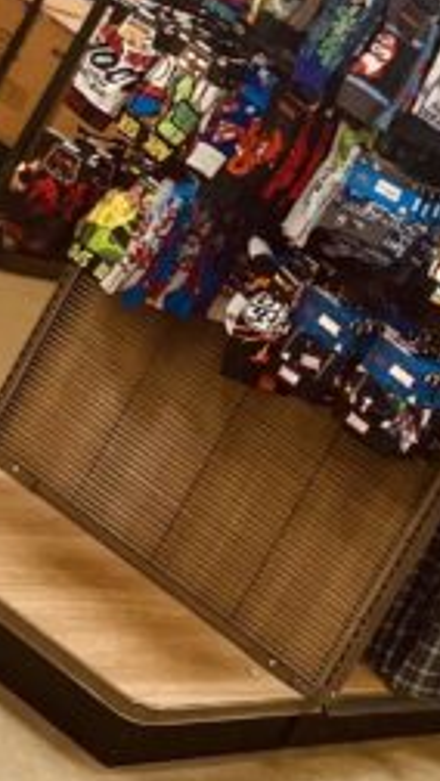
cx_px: 1162
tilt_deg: -4.7
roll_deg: -31.2
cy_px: 471
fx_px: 2382
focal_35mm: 115
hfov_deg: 9.1
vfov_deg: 18.6
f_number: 1.6
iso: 64
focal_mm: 4.2
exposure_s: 1/67
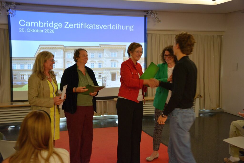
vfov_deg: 29.9
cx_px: 122
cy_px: 82
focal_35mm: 45
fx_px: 305
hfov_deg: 43.6
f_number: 4.2
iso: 800
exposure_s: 1/50
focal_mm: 30
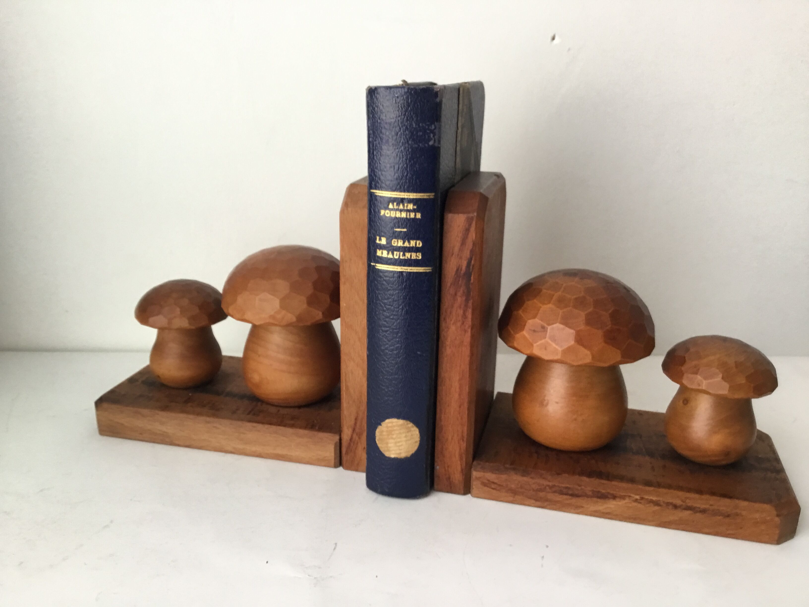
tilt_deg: -17.2
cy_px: 304
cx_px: 404
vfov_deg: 45.4
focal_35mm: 31
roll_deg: +0.4
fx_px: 724
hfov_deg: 58.4
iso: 125
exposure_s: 1/33
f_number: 2.4
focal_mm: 3.3
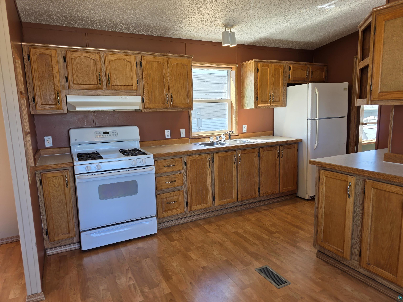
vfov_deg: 58.9
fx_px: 268
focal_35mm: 23
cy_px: 151
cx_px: 202
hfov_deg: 73.9
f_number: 1.7
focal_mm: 6.3
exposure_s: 1/120
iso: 32
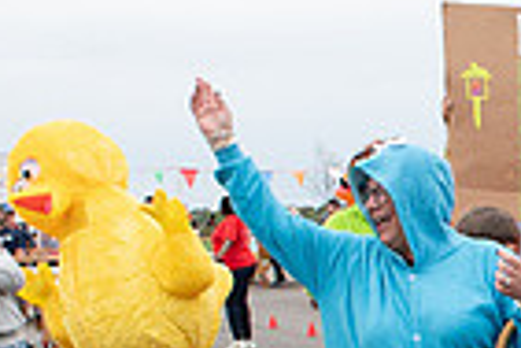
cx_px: 783
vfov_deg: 13.4
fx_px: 1433
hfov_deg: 18.3
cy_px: 418
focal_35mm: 99
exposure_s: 1/200
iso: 640
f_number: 10
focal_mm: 24
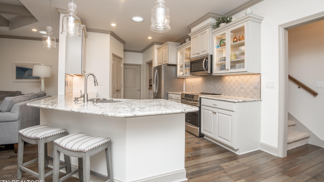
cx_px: 161
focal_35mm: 17
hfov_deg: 95.9
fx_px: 146
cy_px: 83
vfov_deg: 63.8
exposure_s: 1/50
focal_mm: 16
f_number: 9
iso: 400
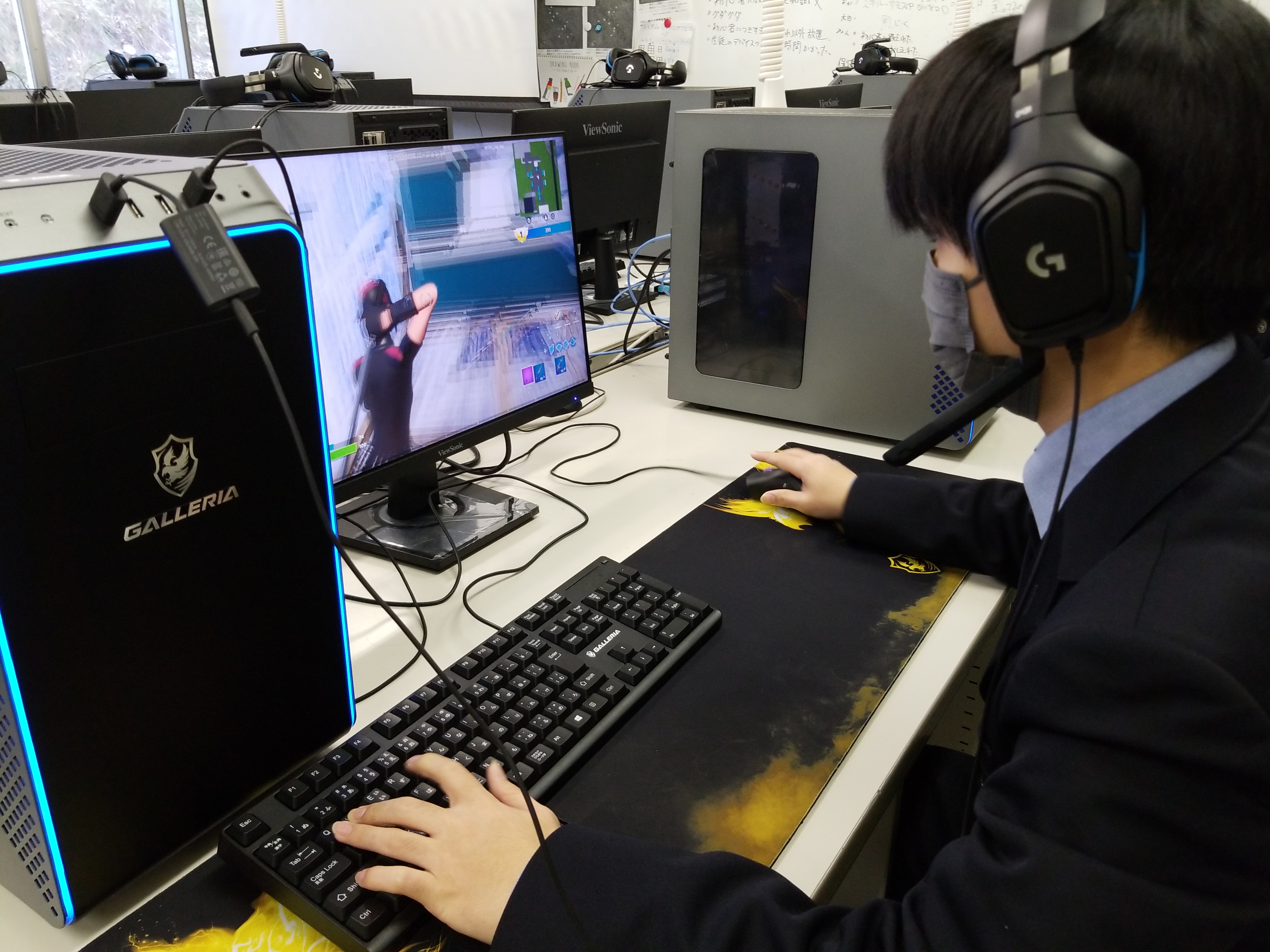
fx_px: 954
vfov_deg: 53.1
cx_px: 635
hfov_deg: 67.3
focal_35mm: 26
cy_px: 476
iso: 160
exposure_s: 1/50
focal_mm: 4.25
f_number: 1.7
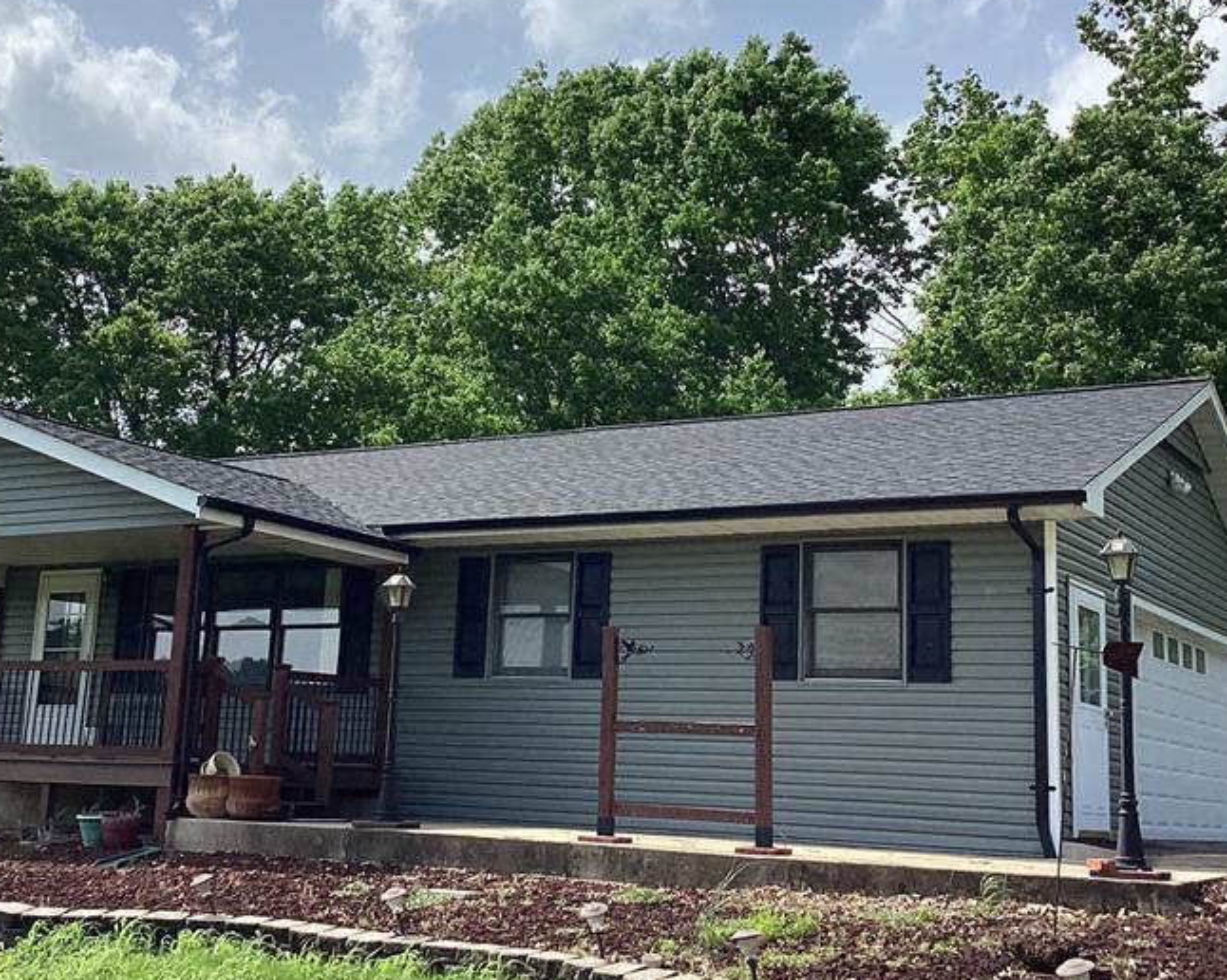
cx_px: 553
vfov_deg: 31.4
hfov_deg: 38.8
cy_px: 429
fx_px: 1742
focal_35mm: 48
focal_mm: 3.3
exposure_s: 1/2146
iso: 25
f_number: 2.4
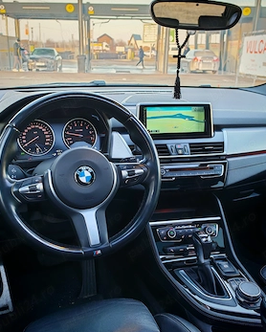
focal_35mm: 36
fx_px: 354
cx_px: 124
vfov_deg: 50.2
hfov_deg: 41.2
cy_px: 178
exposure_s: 1/170
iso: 200
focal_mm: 6.83
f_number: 2
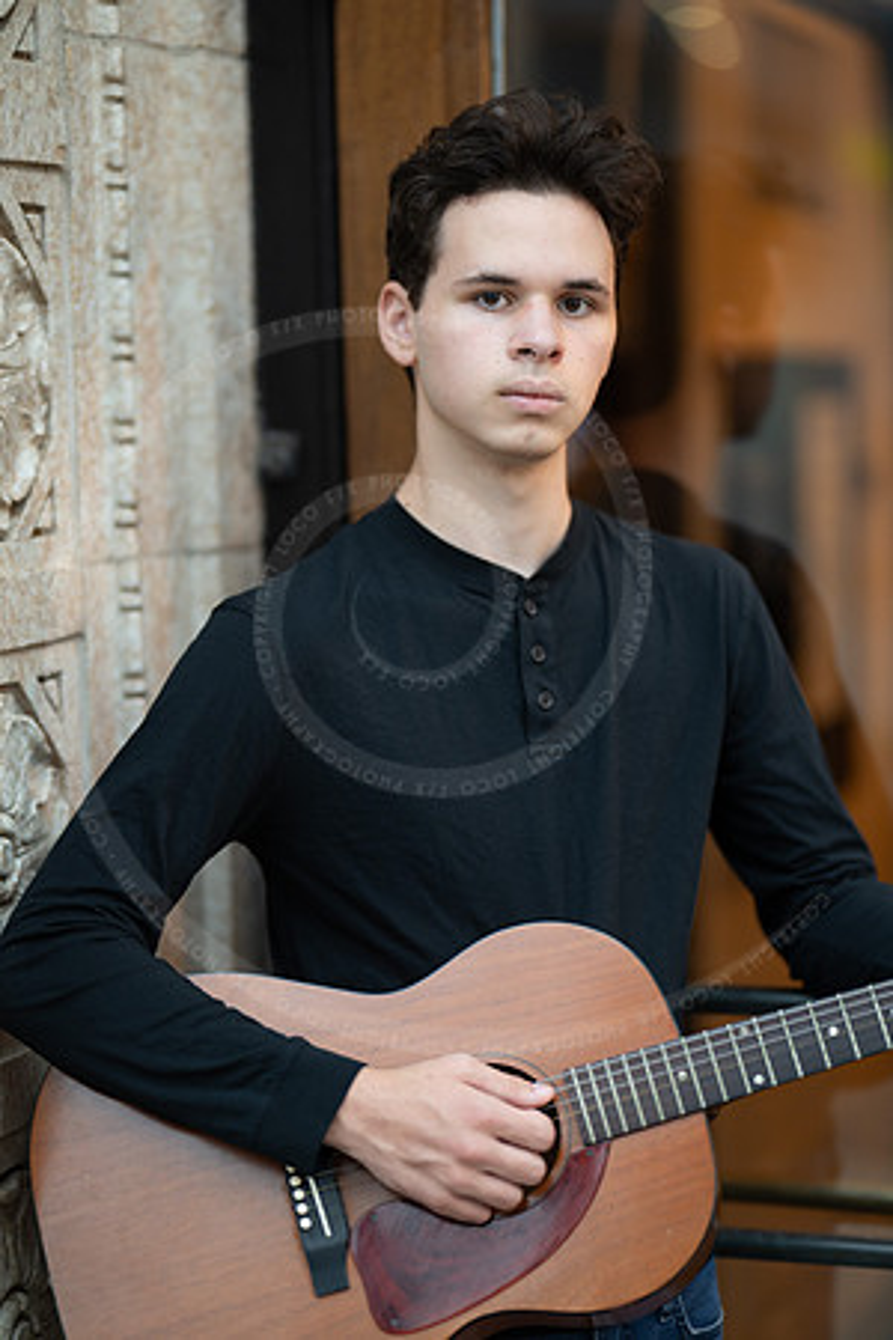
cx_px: 446
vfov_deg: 23.9
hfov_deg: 16.1
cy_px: 670
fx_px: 3162
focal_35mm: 85
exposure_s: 1/250
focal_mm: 85
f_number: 1.2
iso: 500
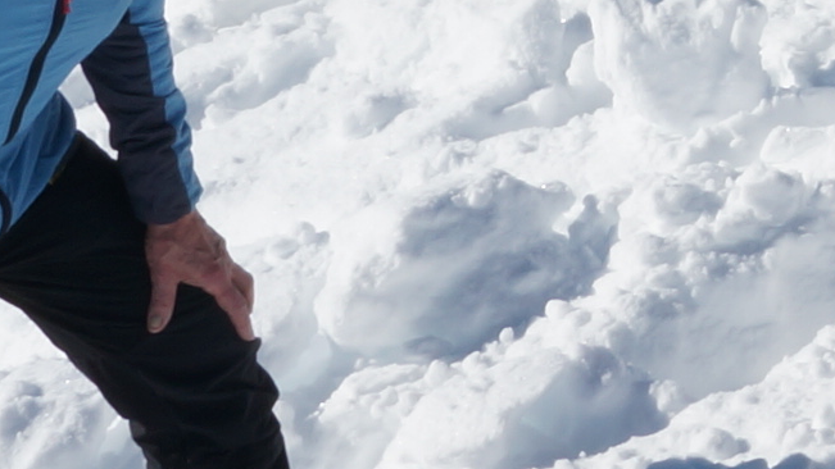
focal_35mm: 172
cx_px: 1475
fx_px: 3808
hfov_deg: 11.6
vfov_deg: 6.7
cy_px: -691
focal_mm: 20
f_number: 20
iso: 100
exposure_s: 1/80
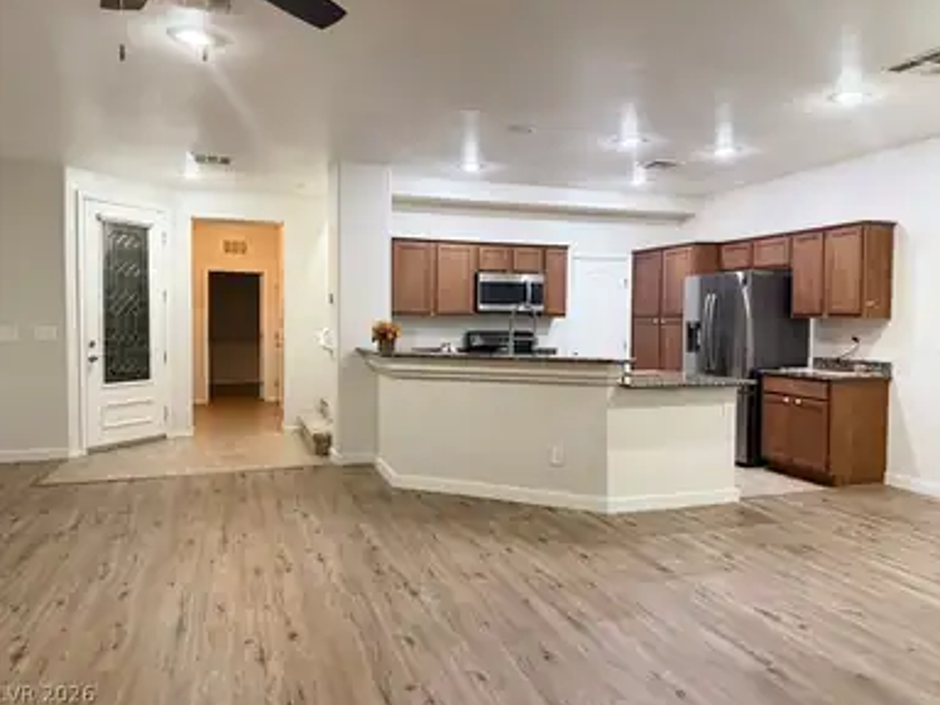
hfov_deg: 69.4
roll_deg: -0.3
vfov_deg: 54.9
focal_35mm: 25
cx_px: 480
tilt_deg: -1.5
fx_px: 679
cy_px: 343
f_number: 1.78
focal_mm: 6.76
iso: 320
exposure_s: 1/60
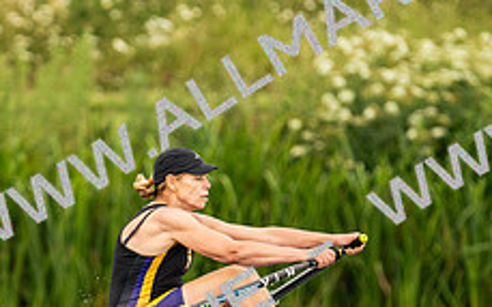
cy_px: 261
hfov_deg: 1.4
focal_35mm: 1546
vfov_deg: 0.8
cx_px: 211
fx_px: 20725
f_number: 6.3
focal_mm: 600
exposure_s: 1/2000
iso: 640
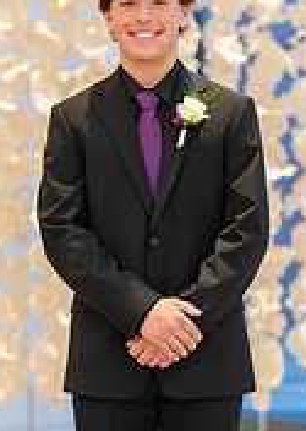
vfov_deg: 10.4
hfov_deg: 7.4
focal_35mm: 194
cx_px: 171
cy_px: 293
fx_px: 2369
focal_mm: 50
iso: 800
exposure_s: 1/800
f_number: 1.2
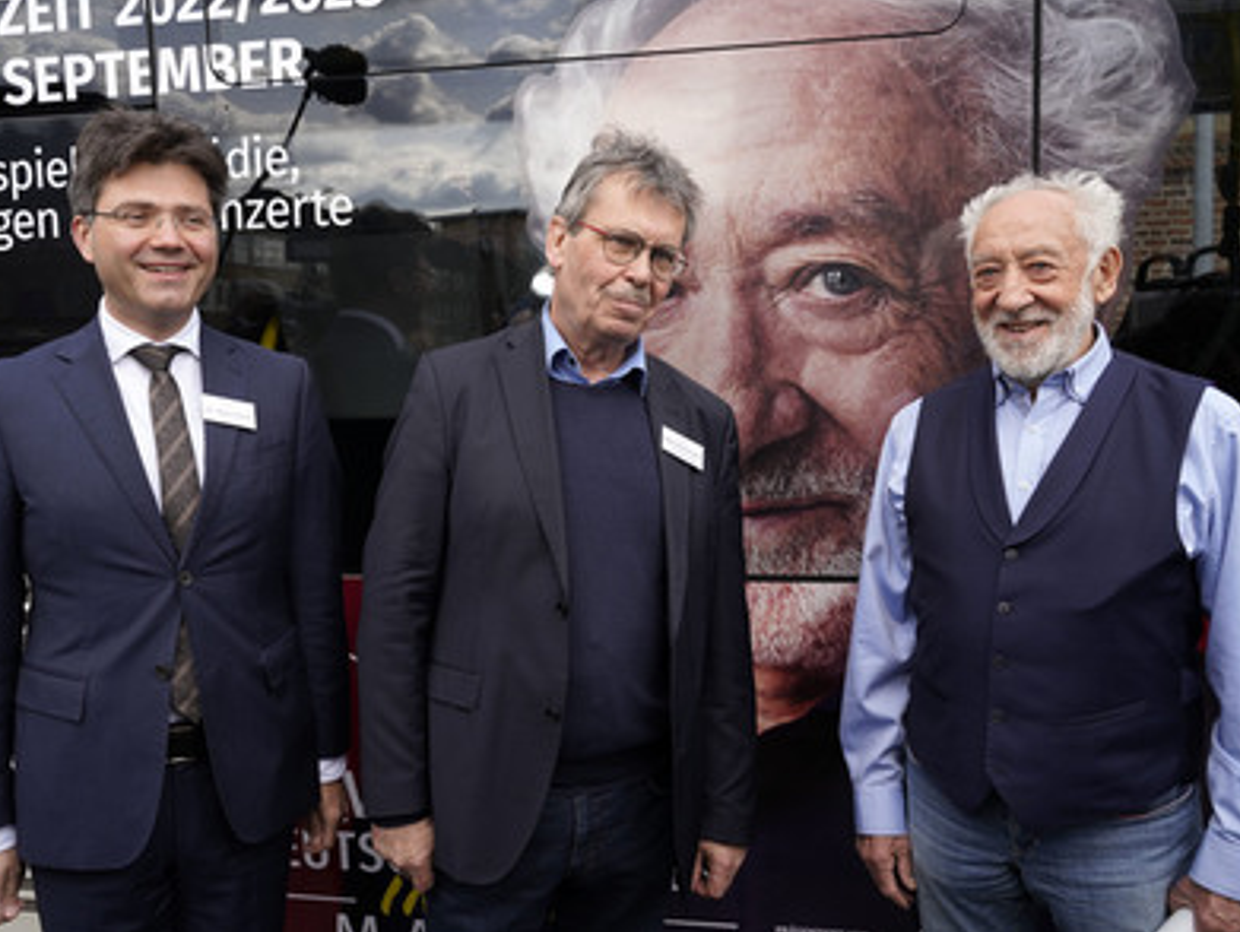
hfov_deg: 58.2
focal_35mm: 31
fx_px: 1111
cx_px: 566
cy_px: 463
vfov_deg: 45.5
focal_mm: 28
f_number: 9
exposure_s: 1/200
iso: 320
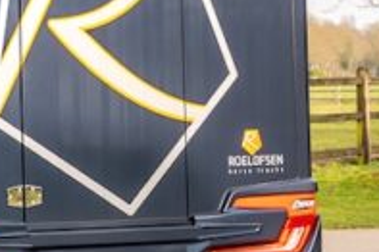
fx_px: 2398
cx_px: -201
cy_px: -16
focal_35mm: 228
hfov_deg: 8.8
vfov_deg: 6.0
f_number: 5
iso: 200
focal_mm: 40.4
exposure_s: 1/200
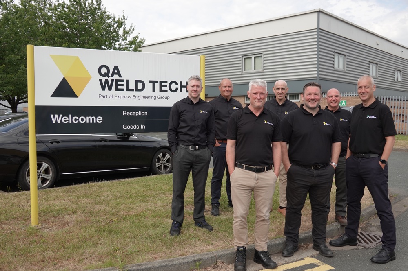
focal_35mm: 34
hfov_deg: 55.8
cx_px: 204
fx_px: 385
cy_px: 136
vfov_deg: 38.9
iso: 100
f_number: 3.5
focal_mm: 12.76
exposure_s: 1/640
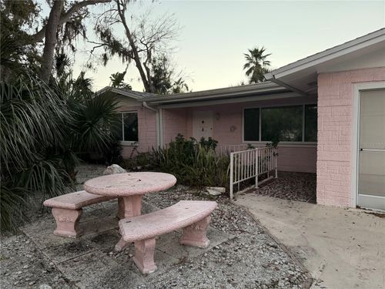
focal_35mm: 24
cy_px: 144
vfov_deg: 56.8
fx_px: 267
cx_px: 192
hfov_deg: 71.6
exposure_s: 1/125
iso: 200
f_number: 1.78
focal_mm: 6.76
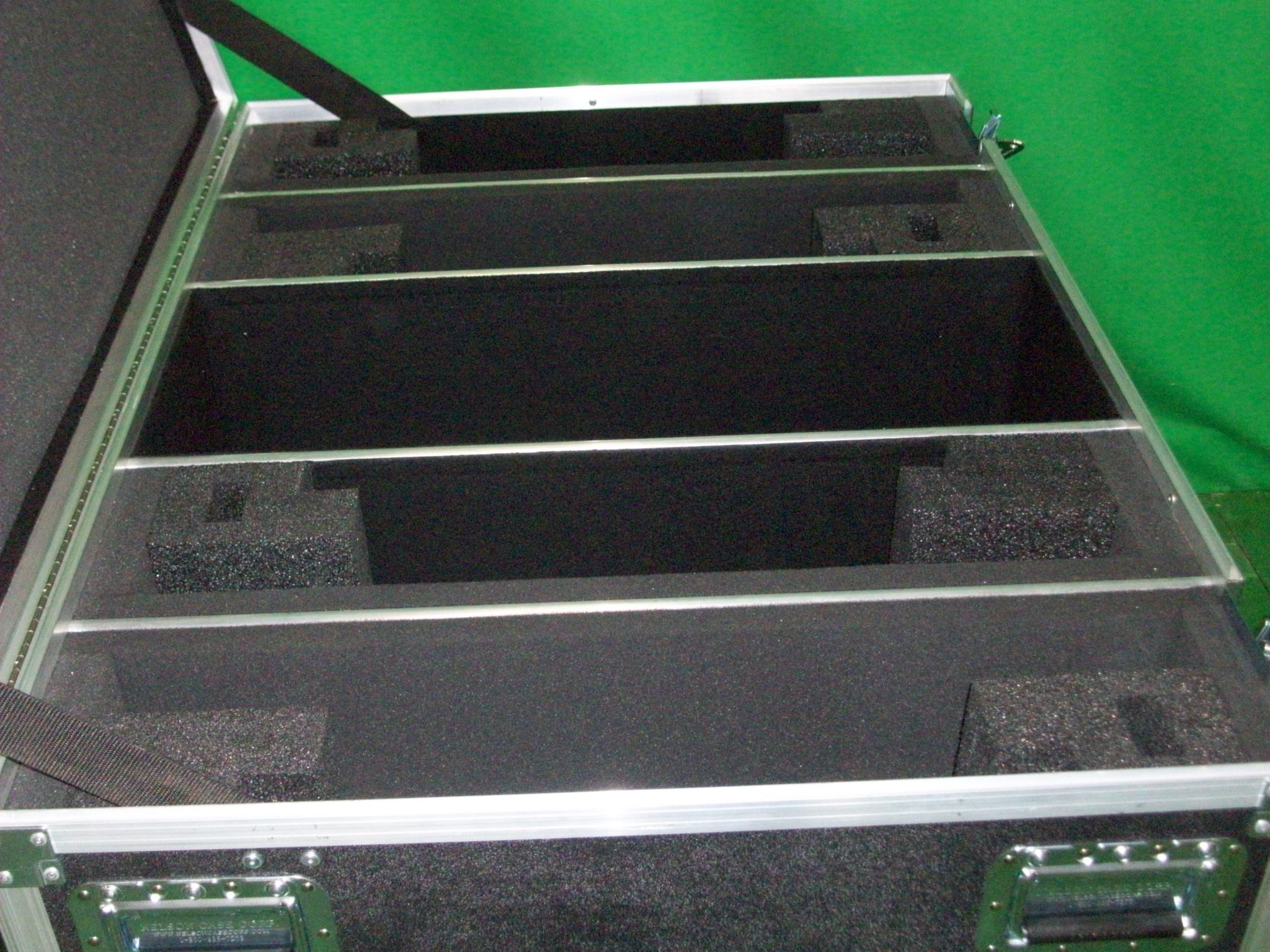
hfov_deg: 44.8
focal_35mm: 42
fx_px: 1541
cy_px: 476
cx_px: 635
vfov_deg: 34.3
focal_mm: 7.1
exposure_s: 1/65.1
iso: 320
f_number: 3.2
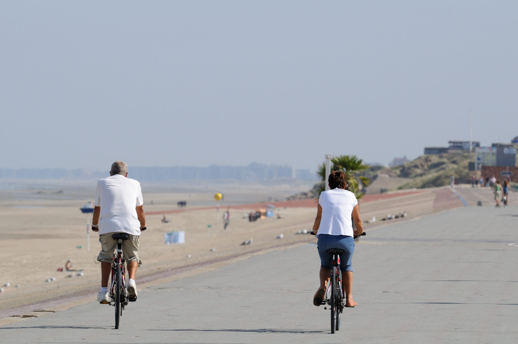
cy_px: 172
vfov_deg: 3.0
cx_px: 259
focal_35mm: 450
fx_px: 6467
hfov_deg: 4.6
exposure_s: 1/500
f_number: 10
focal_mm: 300
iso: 200
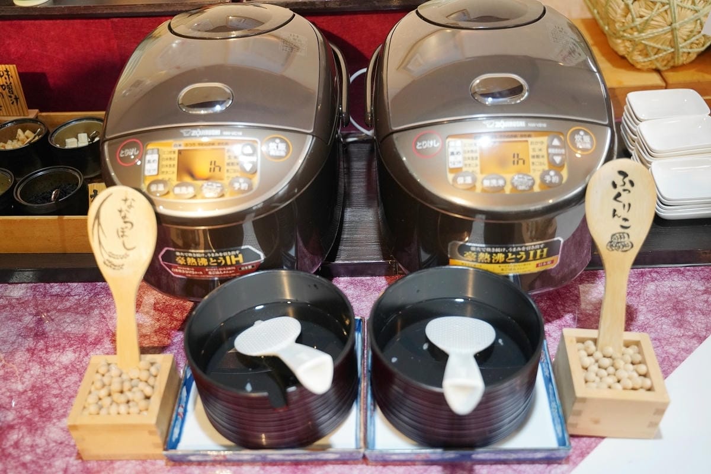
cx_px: 356
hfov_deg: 53.1
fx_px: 711
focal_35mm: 36
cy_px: 237
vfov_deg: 36.9
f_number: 2.8
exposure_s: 1/160
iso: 2000
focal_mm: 36
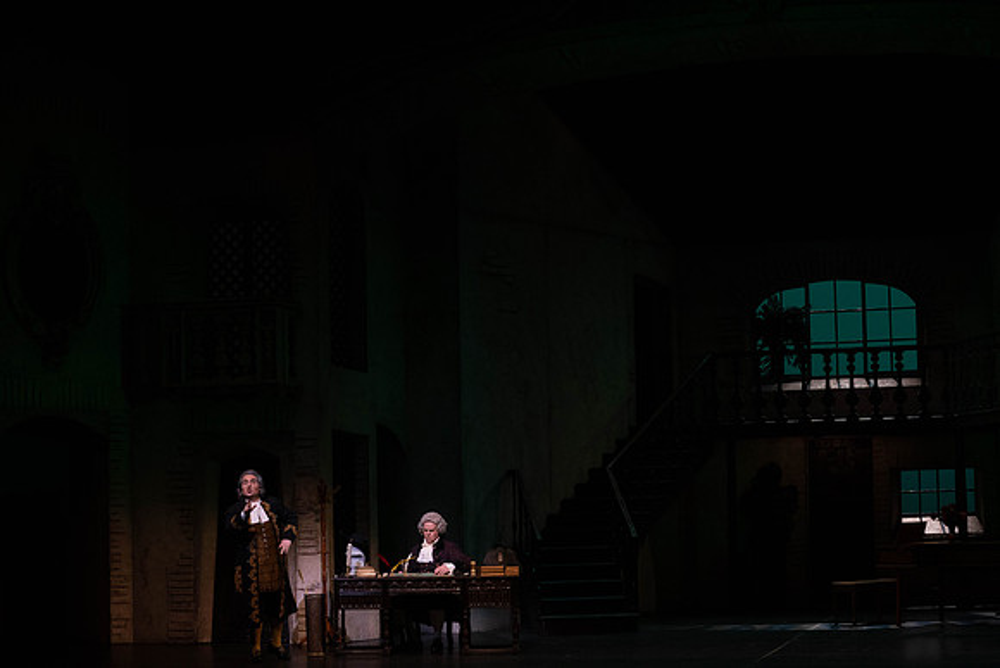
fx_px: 1945
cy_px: 334
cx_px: 500
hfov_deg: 28.8
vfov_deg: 19.5
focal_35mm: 70
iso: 3200
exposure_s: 1/250
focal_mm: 70
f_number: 9
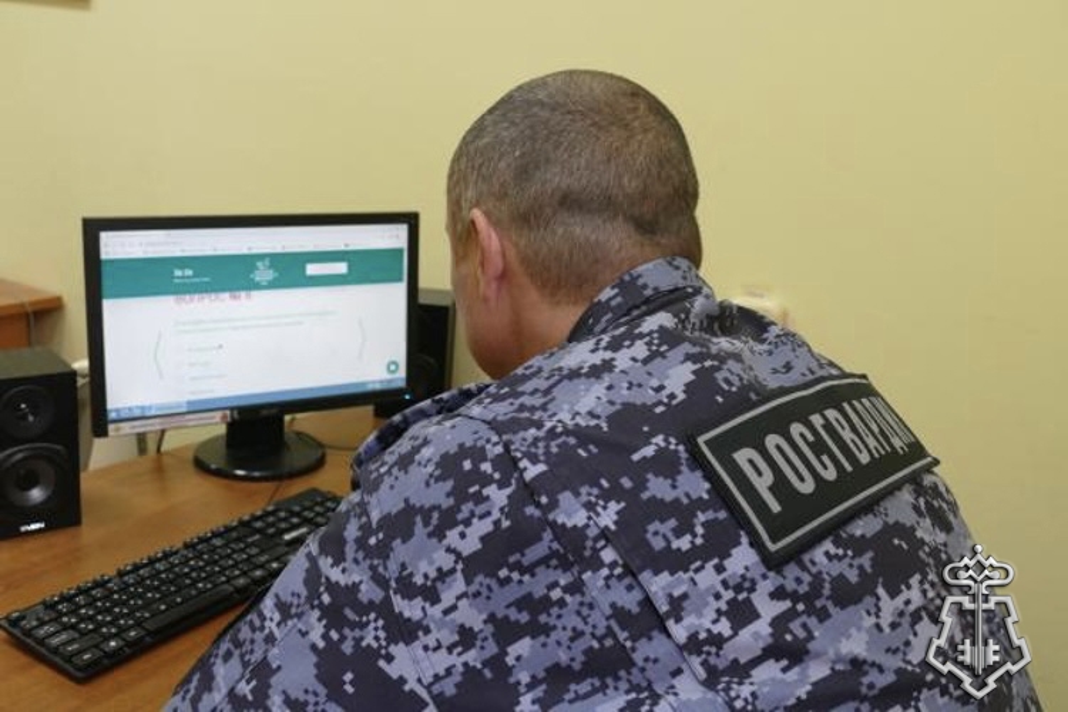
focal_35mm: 38
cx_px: 534
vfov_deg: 35.1
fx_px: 1127
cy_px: 356
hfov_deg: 50.7
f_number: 3.1
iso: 1000
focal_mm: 13.7
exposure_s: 1/80
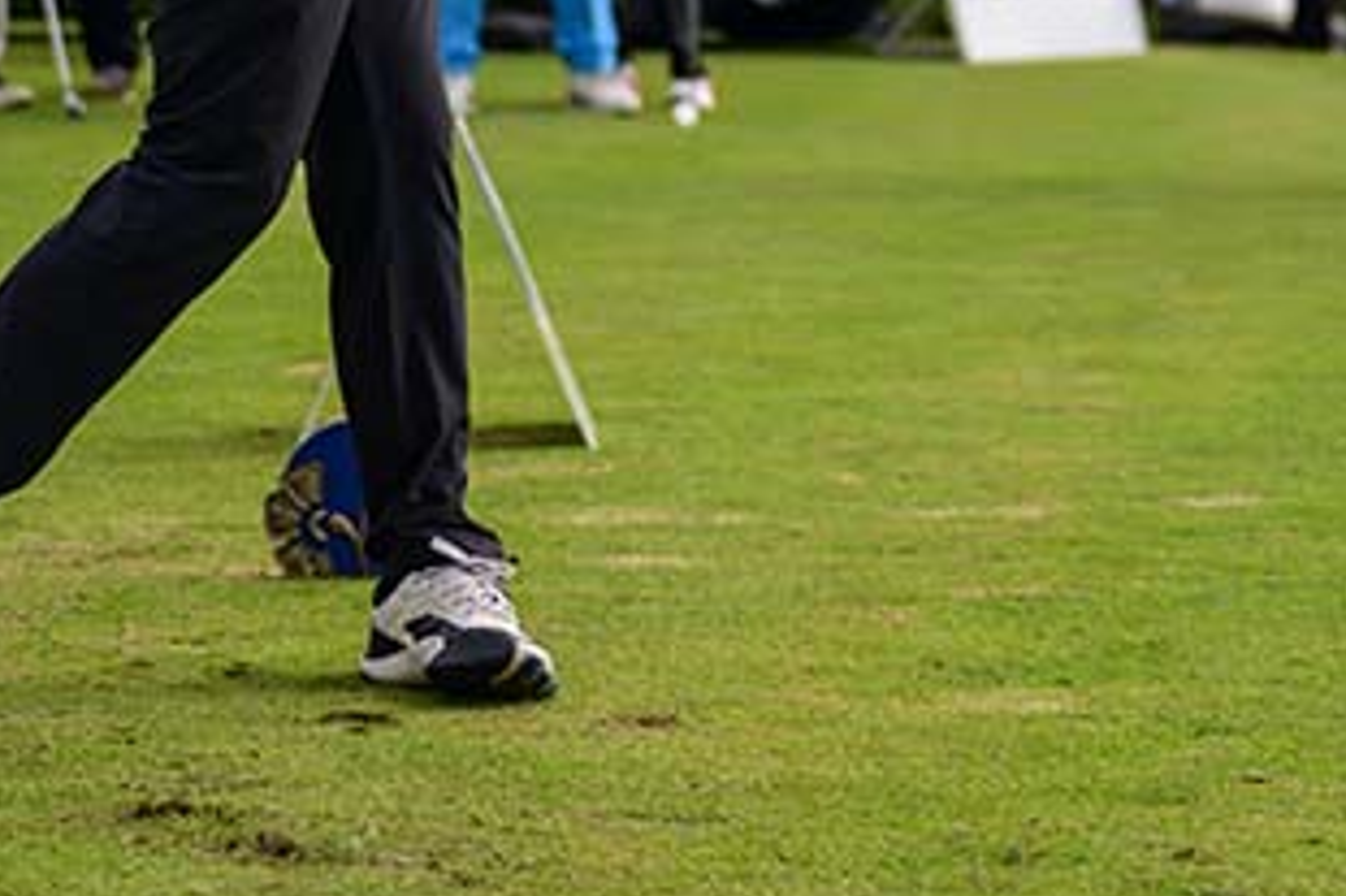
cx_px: 814
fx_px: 6689
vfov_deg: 7.5
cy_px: -429
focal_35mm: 179
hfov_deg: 11.5
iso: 180
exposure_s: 1/4000
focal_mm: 58
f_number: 2.8
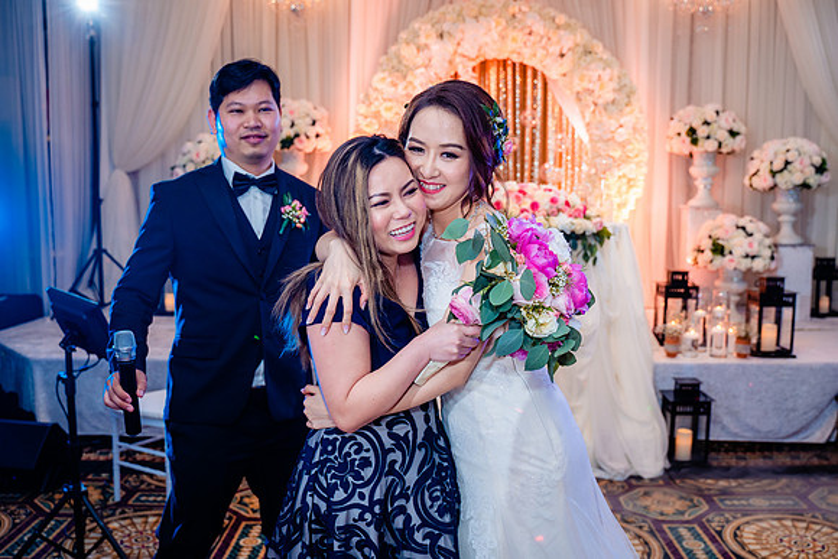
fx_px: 787
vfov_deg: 39.1
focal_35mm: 34
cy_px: 309
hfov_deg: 56.1
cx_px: 434
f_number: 3.5
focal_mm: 28
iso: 1000
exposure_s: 1/160
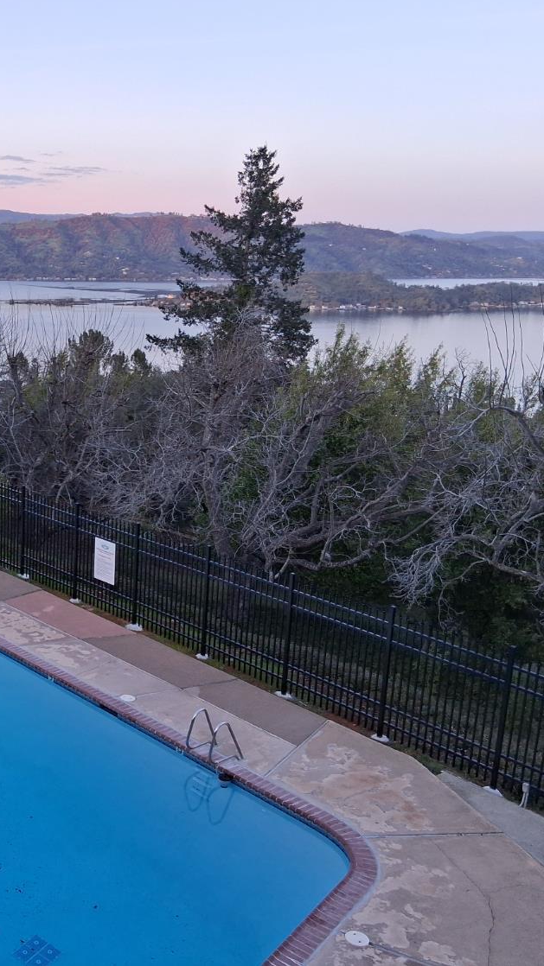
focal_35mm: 38
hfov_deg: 29.4
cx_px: 18
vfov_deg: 52.8
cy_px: 481
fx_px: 974
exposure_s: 1/100
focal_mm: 3.98
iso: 80
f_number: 1.8
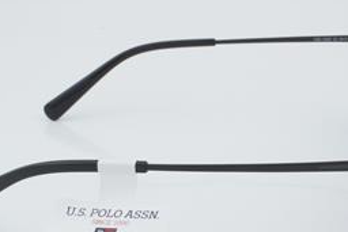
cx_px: 203
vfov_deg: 11.7
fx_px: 1132
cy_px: 130
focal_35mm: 117
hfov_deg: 17.5
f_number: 32
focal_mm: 50
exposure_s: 1/3
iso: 100
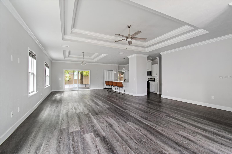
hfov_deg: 100.4
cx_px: 116
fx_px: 97
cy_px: 77
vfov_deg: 77.3
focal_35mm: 15
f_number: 8
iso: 200
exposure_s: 1/1.67
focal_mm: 10
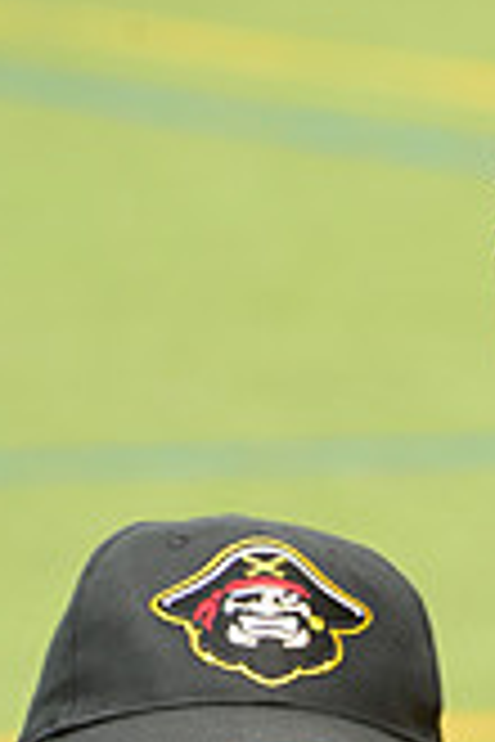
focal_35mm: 596
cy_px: 1133
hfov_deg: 2.3
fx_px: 12292
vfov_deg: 3.4
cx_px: 592
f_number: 8
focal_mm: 170
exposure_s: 1/250
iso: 200
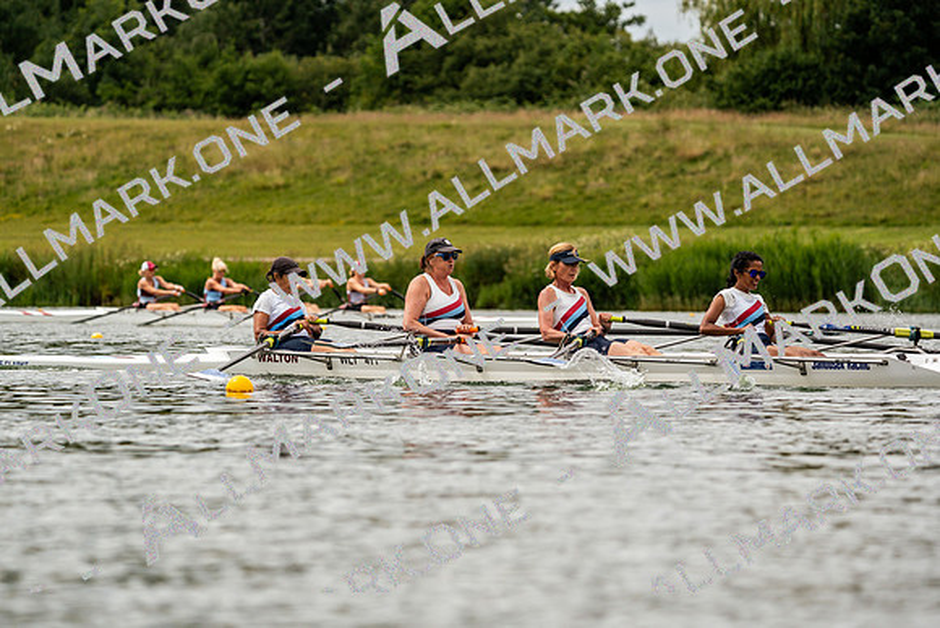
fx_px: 6999
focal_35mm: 268
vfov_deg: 5.1
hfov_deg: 7.7
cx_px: 470
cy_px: 314
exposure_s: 1/2000
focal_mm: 268
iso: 250
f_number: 6.3
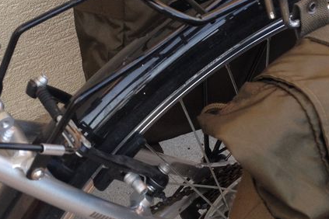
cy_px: 62
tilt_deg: -46.9
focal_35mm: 86
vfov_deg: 15.8
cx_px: 155
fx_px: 786
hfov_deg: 23.6
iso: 50
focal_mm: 4.28
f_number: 2.4
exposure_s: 1/40
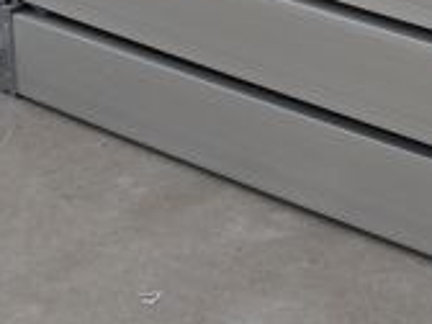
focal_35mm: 132
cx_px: 211
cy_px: -201
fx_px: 1647
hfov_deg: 14.9
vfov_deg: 10.7
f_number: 8.9
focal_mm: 6.3
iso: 80
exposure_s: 1/45
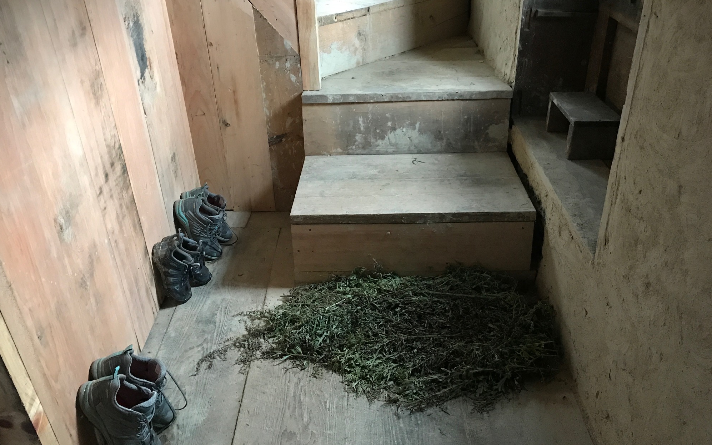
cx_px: 356
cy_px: 186
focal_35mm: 30
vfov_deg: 41.7
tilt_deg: -27.9
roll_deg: +2.8
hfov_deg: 62.9
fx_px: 582
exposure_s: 1/8
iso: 80
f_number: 1.8
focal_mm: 3.99
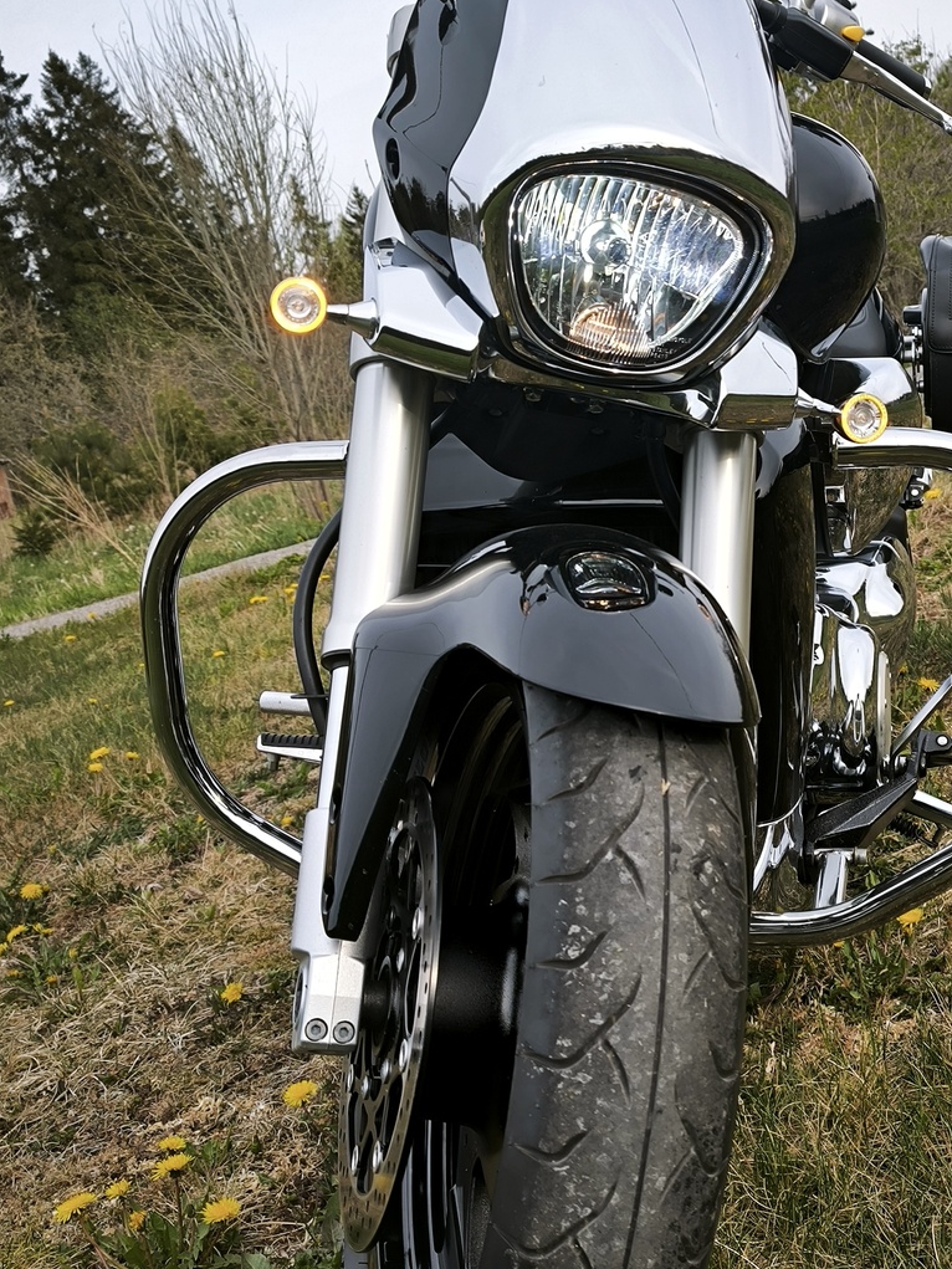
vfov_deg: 40.4
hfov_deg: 30.6
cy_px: 605
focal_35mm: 47
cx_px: 657
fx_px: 1723
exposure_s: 1/630
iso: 50
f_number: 1.9
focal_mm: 6.92
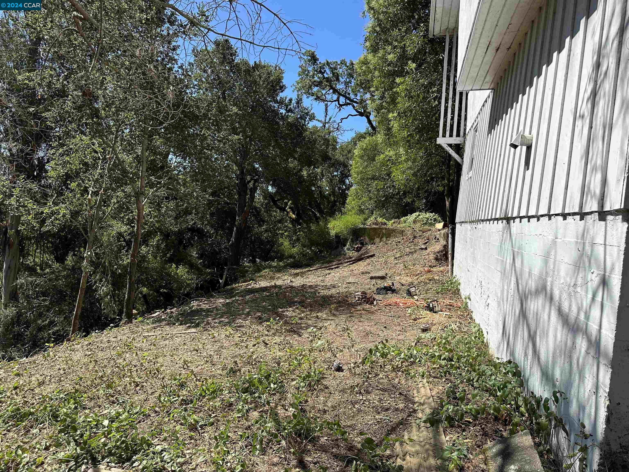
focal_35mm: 24
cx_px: 314
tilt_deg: -1.5
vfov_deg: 56.8
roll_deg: -2.8
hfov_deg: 71.6
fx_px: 436
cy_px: 236
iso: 80
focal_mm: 6.86
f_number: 1.78
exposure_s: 1/3247
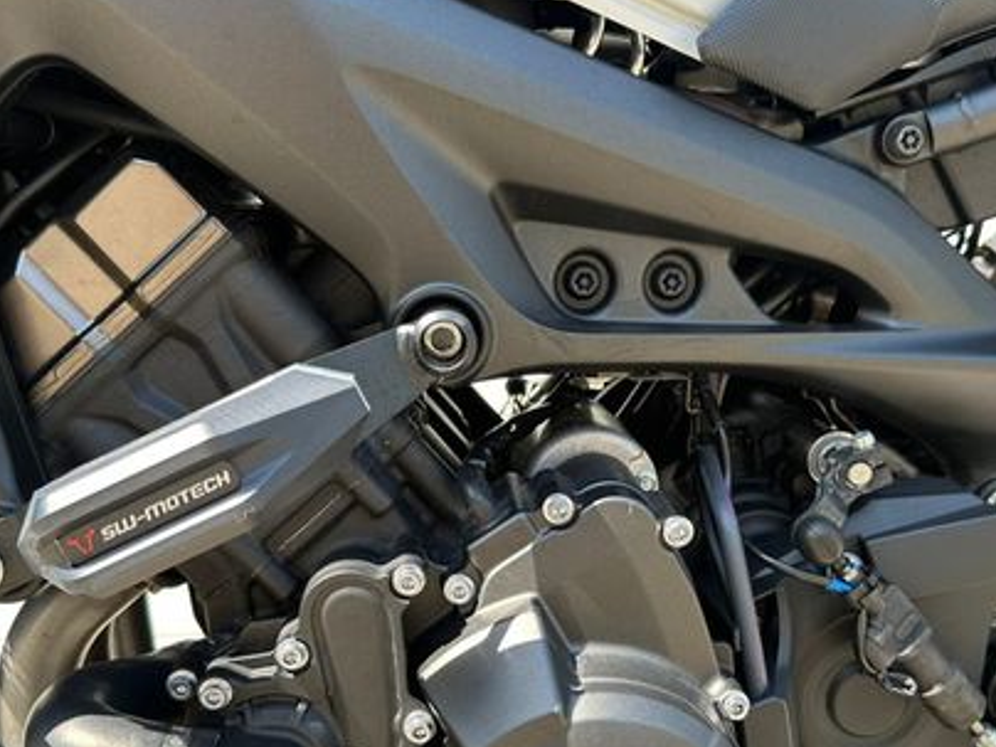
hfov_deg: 48.9
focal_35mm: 38
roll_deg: +0.6
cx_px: 528
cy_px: 478
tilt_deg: +0.4
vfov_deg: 37.4
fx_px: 1093
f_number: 1.78
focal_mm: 6.86
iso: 80
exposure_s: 1/364
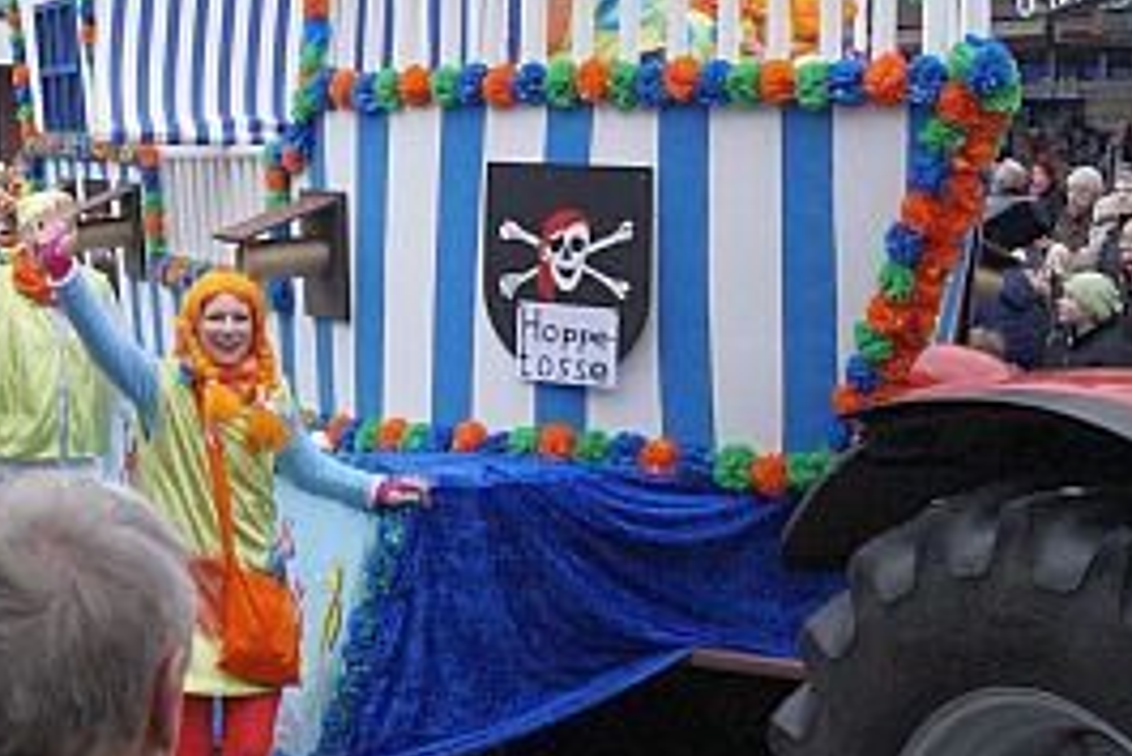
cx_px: 286
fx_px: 2171
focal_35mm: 69
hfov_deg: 28.8
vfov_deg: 19.6
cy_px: 160
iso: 3200
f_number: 8
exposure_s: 1/640
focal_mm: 20
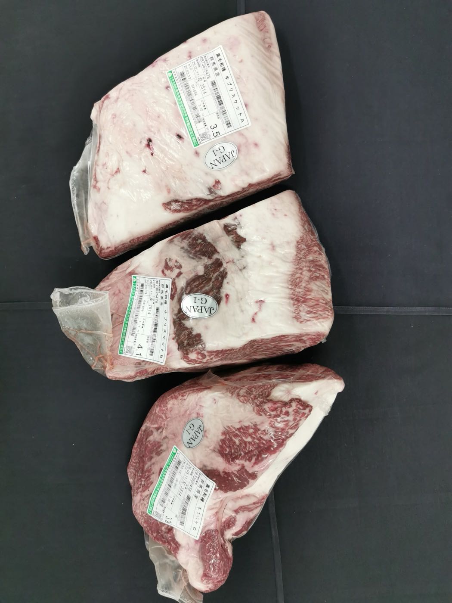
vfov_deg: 65.3
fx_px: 470
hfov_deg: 51.4
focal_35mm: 27
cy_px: 302
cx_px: 226
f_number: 1.6
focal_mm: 5.56
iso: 160
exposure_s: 1/50
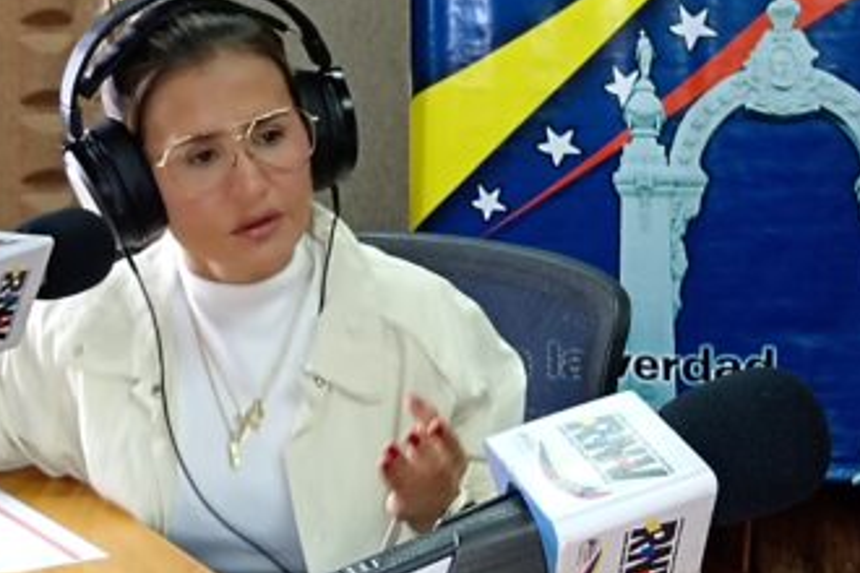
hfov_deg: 22.1
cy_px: 221
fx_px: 2198
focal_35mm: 92
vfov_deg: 14.9
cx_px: 448
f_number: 1.9
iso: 791
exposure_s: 1/30
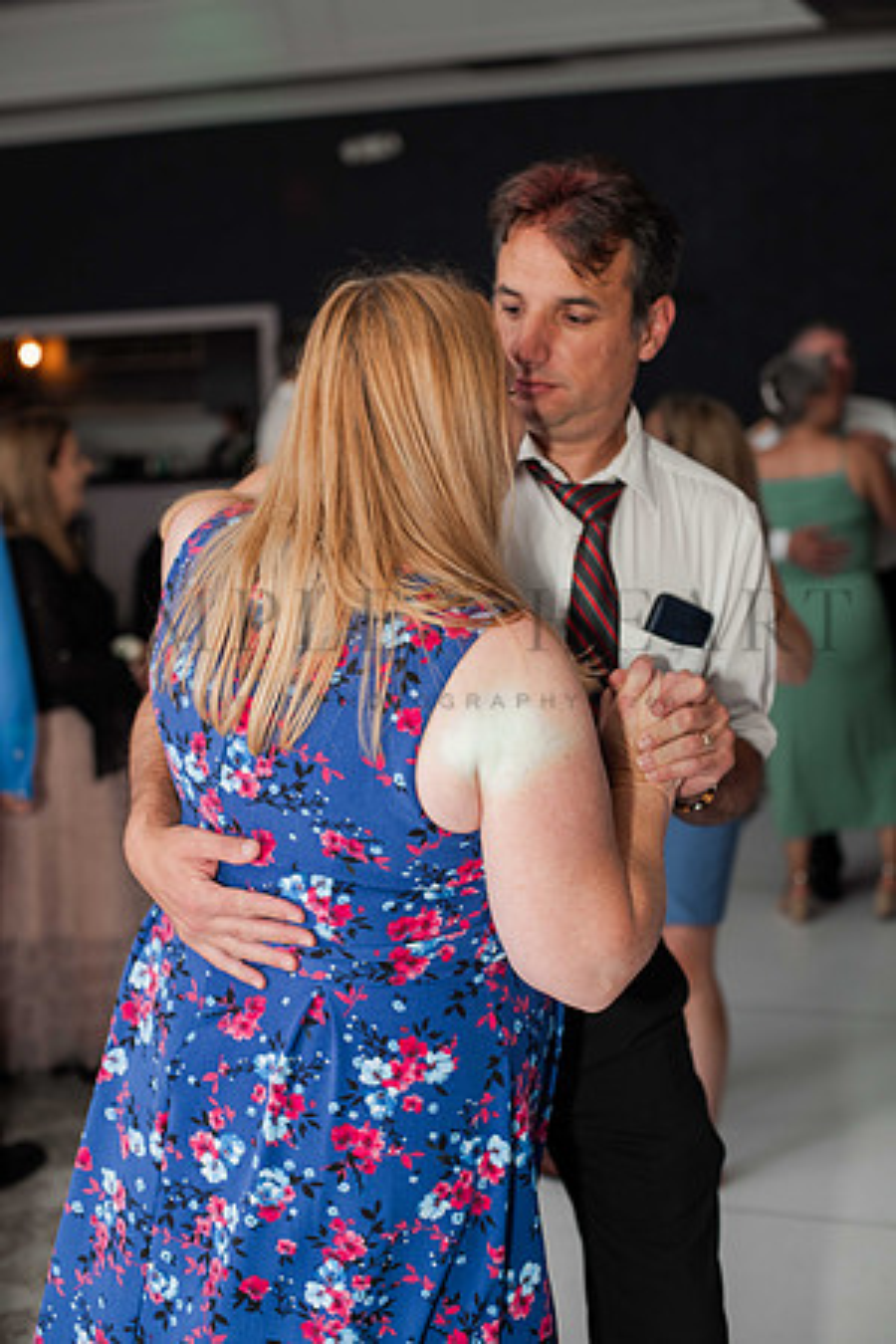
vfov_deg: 39.6
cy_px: 672
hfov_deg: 27.0
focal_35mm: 50
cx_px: 448
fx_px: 1867
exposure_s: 1/100
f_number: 4
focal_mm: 50
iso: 250
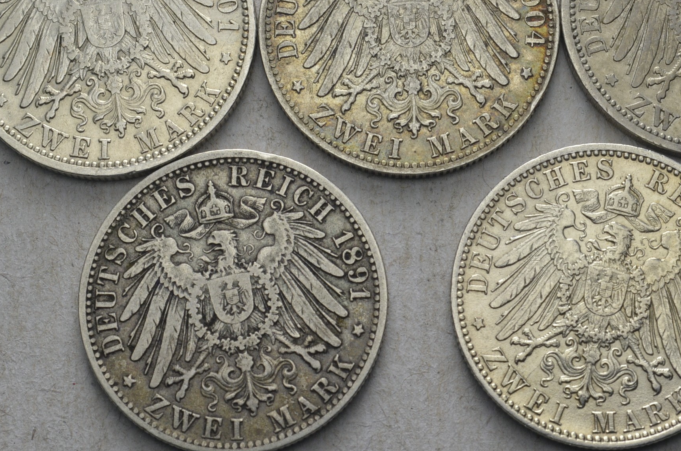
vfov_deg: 12.7
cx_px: 407
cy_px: 168
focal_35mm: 107
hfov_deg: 19.1
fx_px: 2020
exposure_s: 1/250
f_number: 14
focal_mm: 50
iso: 400
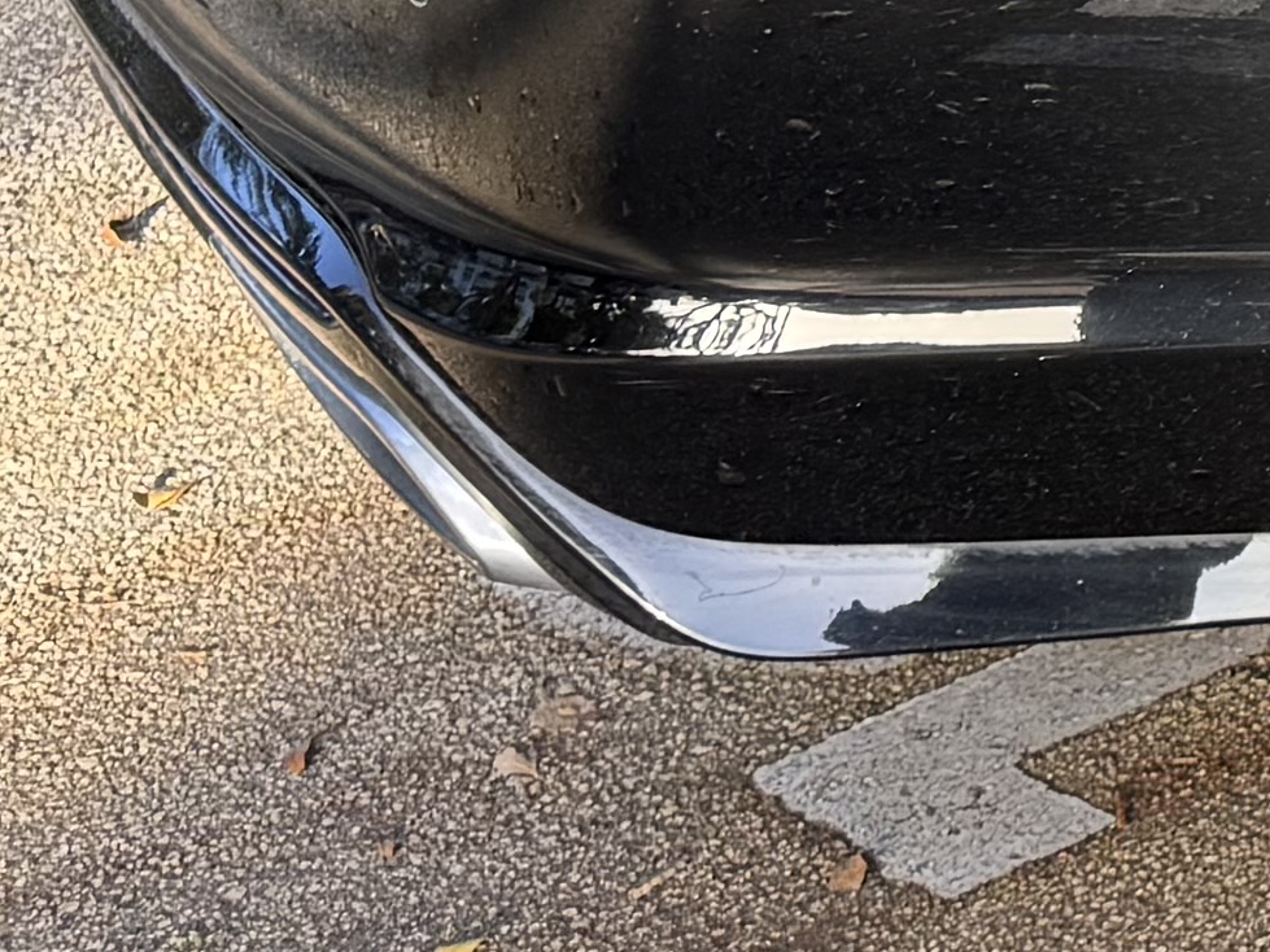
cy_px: -800
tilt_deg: -12.1
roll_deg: -2.4
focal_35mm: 140
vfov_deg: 10.0
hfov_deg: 11.4
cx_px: 3182
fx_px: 5136
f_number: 1.78
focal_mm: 6.76
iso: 100
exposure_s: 1/202
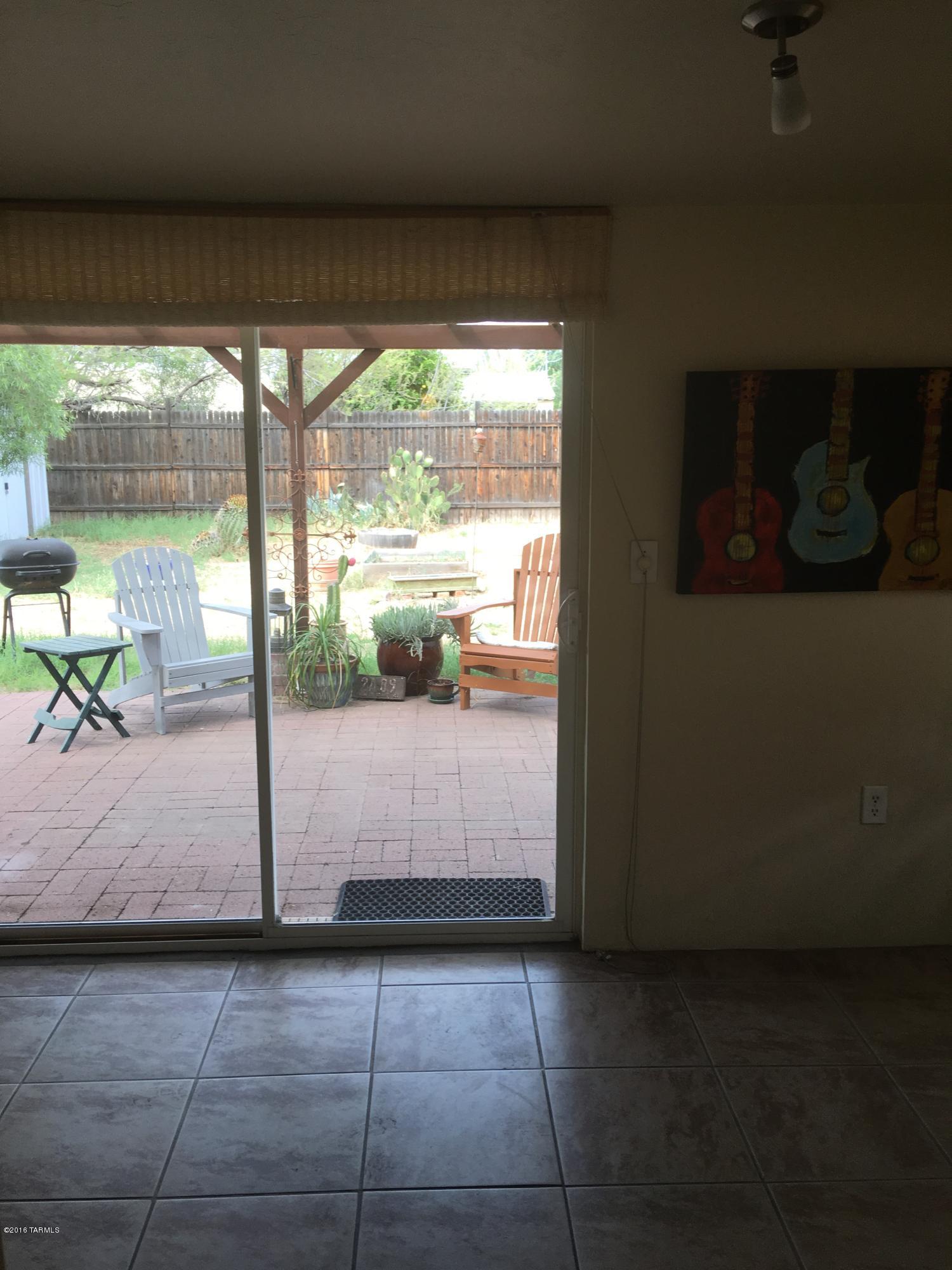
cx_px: 476
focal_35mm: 29
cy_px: 635
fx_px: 1063
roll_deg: +0.2
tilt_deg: -8.9
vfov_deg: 61.7
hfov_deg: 48.2
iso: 25
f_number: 2.2
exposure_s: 1/100
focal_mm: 4.15
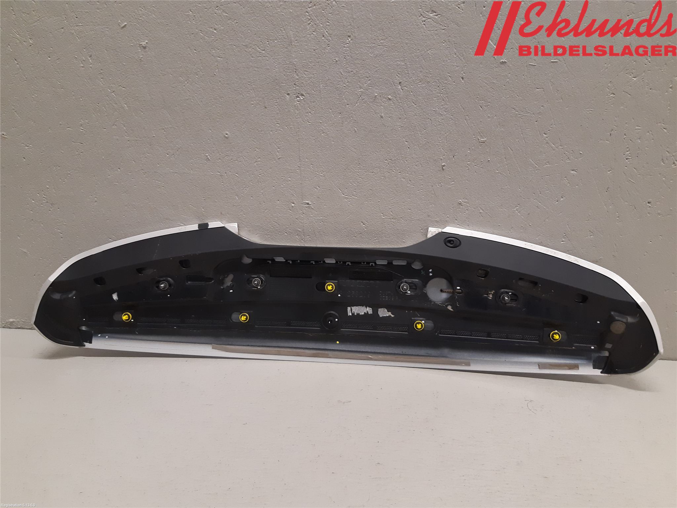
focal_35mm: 26
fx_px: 508
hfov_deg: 67.3
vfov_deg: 53.1
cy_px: 254
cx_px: 338
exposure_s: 1/50
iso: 160
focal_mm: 3.93
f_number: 1.7
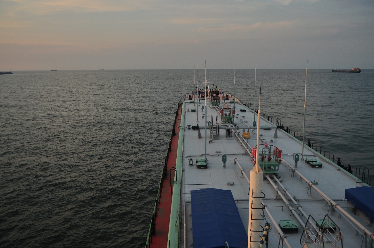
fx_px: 373
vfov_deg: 36.8
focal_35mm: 36
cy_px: 124
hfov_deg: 53.2
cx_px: 187
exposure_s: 1/500
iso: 200
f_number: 5
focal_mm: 24
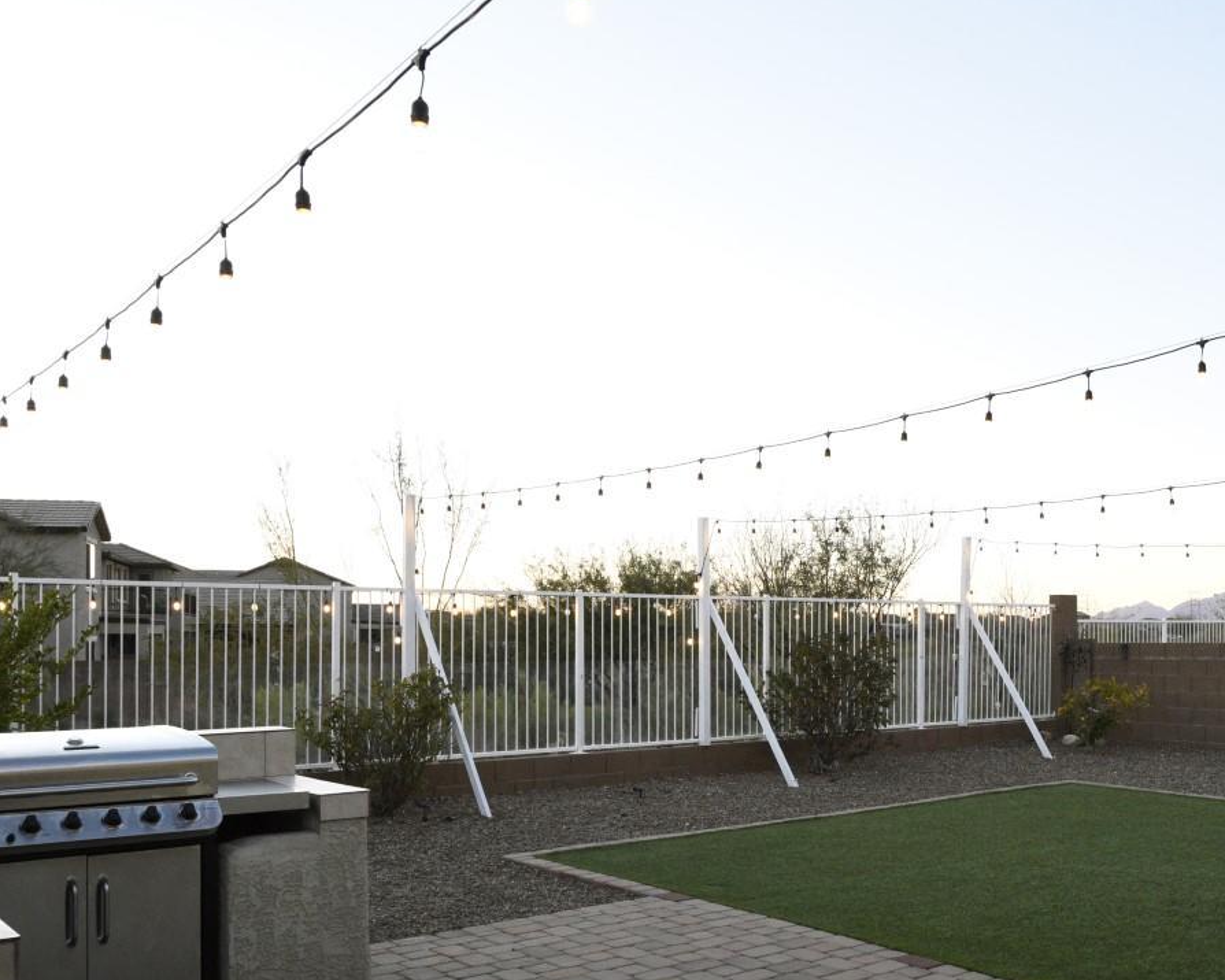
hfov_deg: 51.3
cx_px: 866
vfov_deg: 43.0
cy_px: 614
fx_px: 1233
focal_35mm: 34
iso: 4500
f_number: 6.3
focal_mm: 20
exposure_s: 1/500
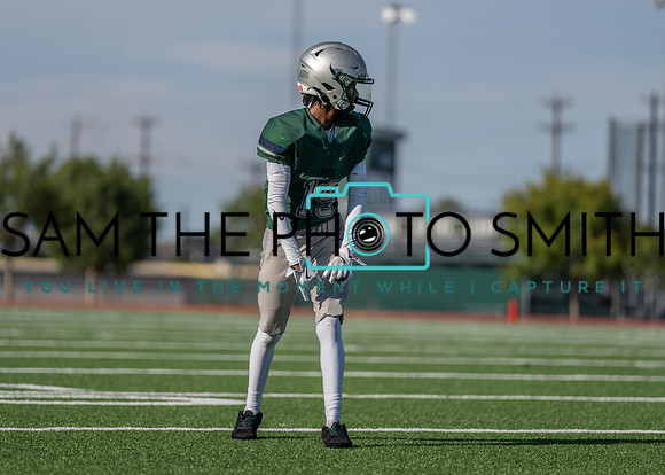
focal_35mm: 234
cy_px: 224
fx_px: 4426
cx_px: 311
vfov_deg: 6.1
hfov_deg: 8.6
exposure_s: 1/3200
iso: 100
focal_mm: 200
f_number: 2.8
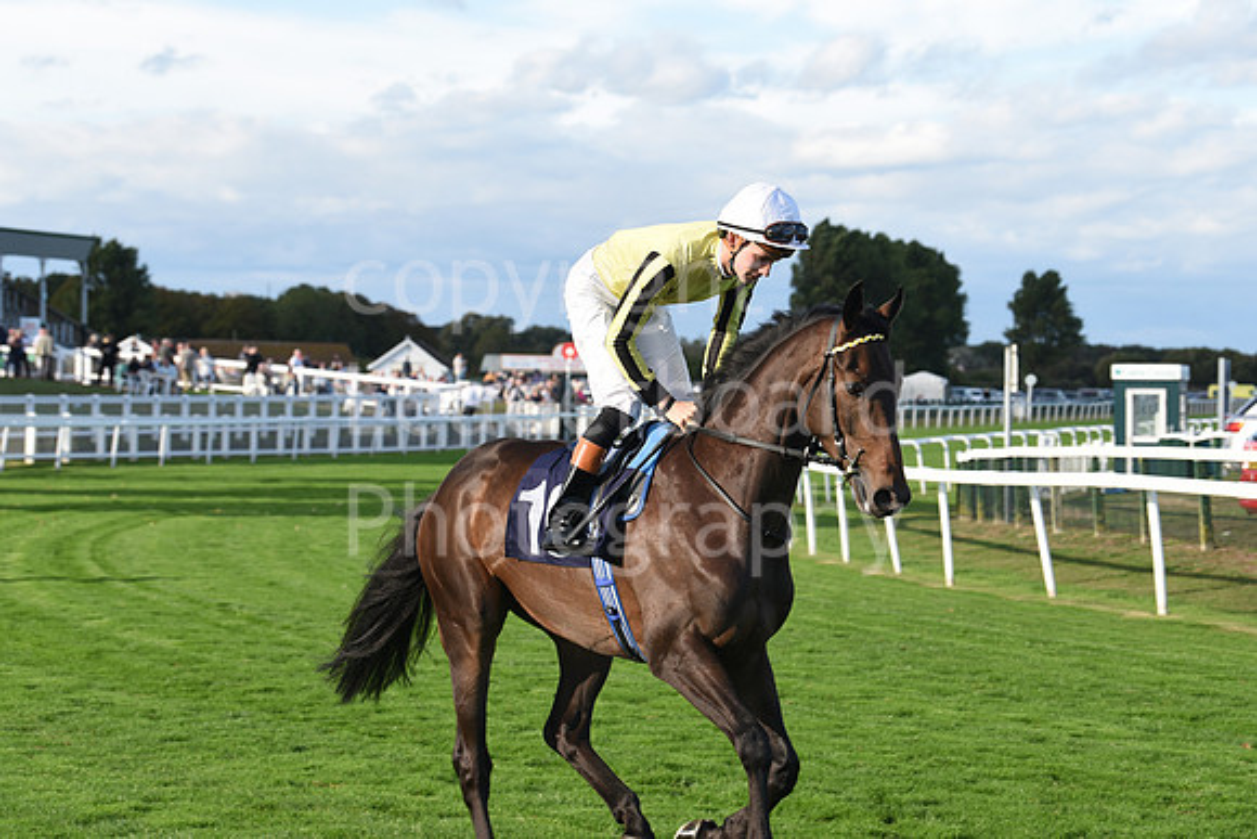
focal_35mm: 110
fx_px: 3842
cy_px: 420
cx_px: 628
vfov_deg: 12.5
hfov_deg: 18.6
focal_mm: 110
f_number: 6.3
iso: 400
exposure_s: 1/640
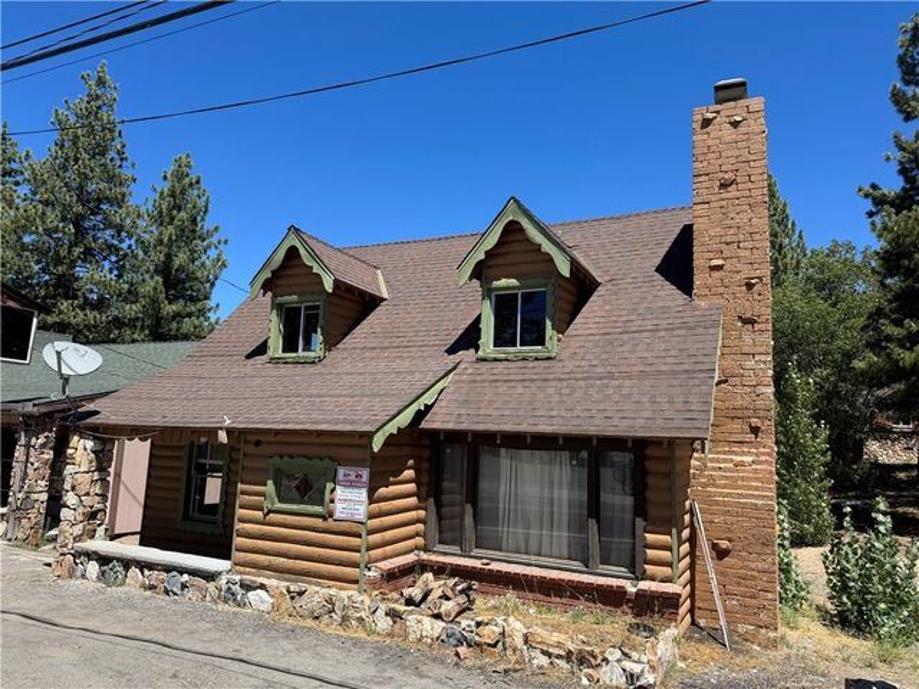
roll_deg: -2.1
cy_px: 344
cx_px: 460
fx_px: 637
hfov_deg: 71.6
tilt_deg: +8.1
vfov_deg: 56.8
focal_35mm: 24
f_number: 1.78
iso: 80
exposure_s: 1/3247
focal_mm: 6.76
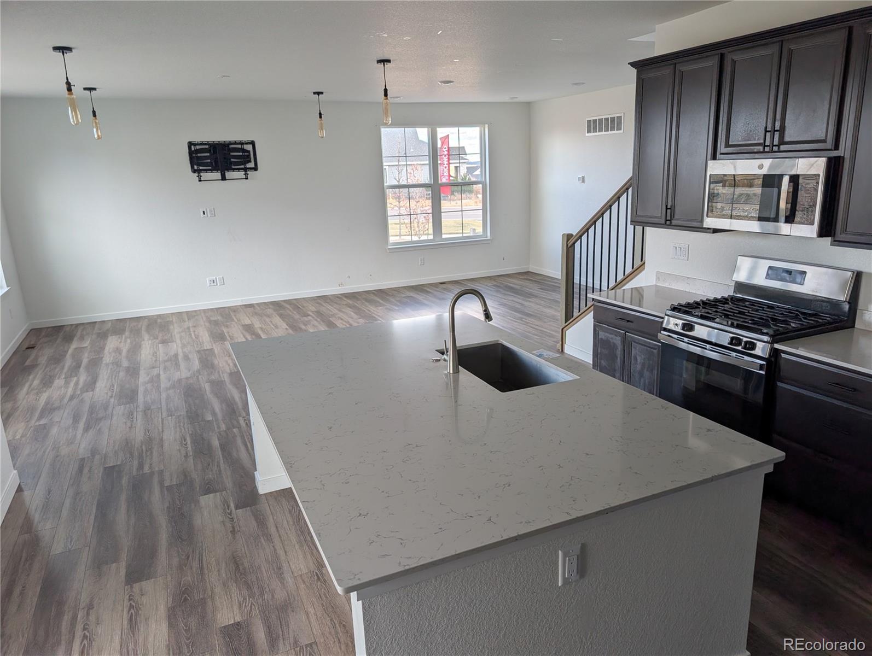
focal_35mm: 24
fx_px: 605
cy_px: 328
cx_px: 436
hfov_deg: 71.5
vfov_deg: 56.9
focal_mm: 6.9
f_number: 1.68
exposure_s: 1/487
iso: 21
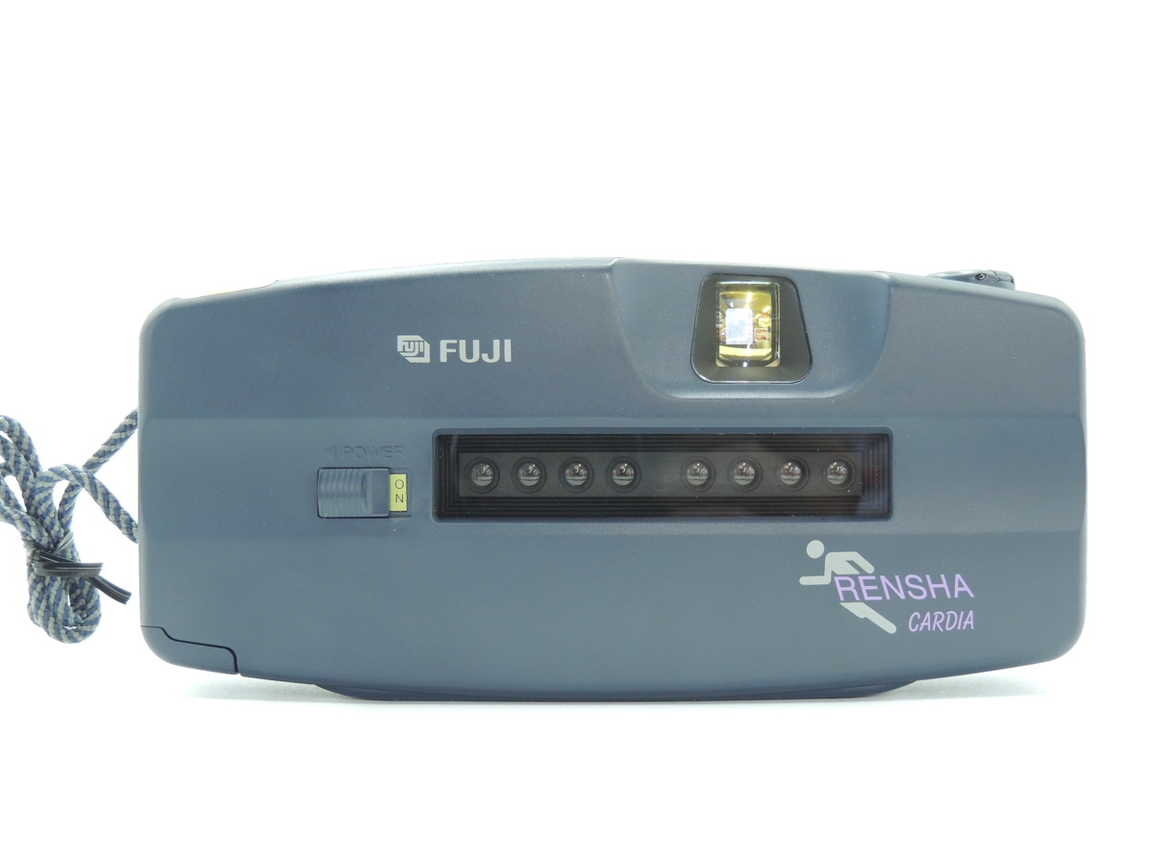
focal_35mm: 50
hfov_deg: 38.2
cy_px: 433
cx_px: 577
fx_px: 1667
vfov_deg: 29.1
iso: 400
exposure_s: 1/20
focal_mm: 8.9
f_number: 3.6
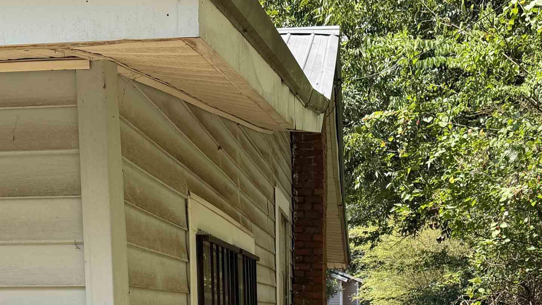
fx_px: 805
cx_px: 308
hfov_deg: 37.1
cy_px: 380
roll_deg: -0.4
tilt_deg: -4.4
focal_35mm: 56
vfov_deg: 19.9
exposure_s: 1/1585
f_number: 1.78
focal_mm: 6.76
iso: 80
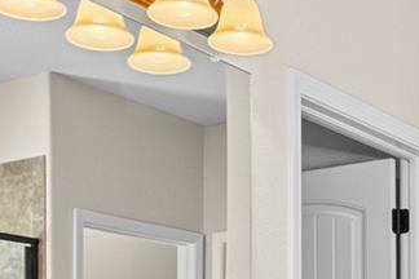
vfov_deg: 15.7
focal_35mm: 81
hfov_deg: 24.5
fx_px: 943
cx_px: 354
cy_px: 399
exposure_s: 1/4
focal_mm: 10.8
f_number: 8
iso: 320
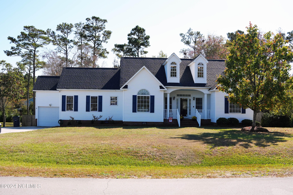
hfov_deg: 51.1
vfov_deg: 35.4
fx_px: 306
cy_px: 98
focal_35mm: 38
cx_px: 146
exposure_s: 1/8000
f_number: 3.2
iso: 800
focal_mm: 25.1
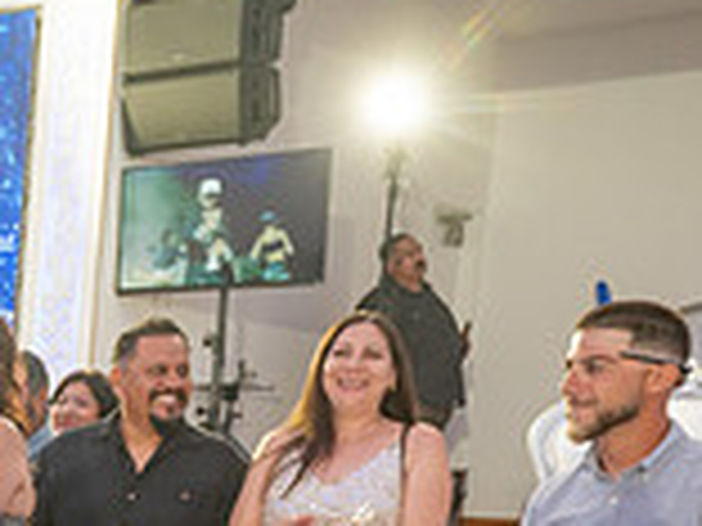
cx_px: -459
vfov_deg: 16.2
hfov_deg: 18.9
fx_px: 1744
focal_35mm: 86
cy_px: 695
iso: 800
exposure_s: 1/160
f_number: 4.5
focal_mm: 24
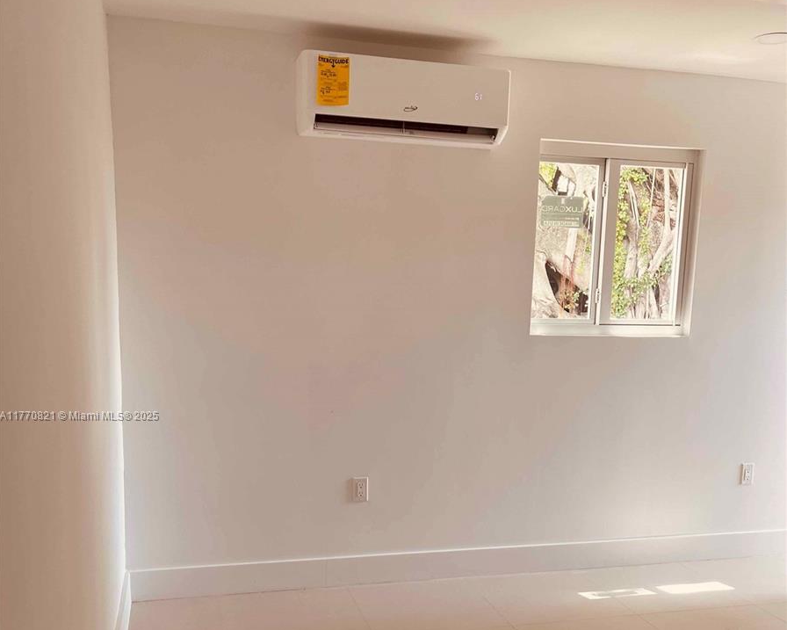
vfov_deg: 42.8
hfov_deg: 52.8
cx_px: 393
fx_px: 792
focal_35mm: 34
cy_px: 416
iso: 64
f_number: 1.6
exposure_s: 1/121
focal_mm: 5.1
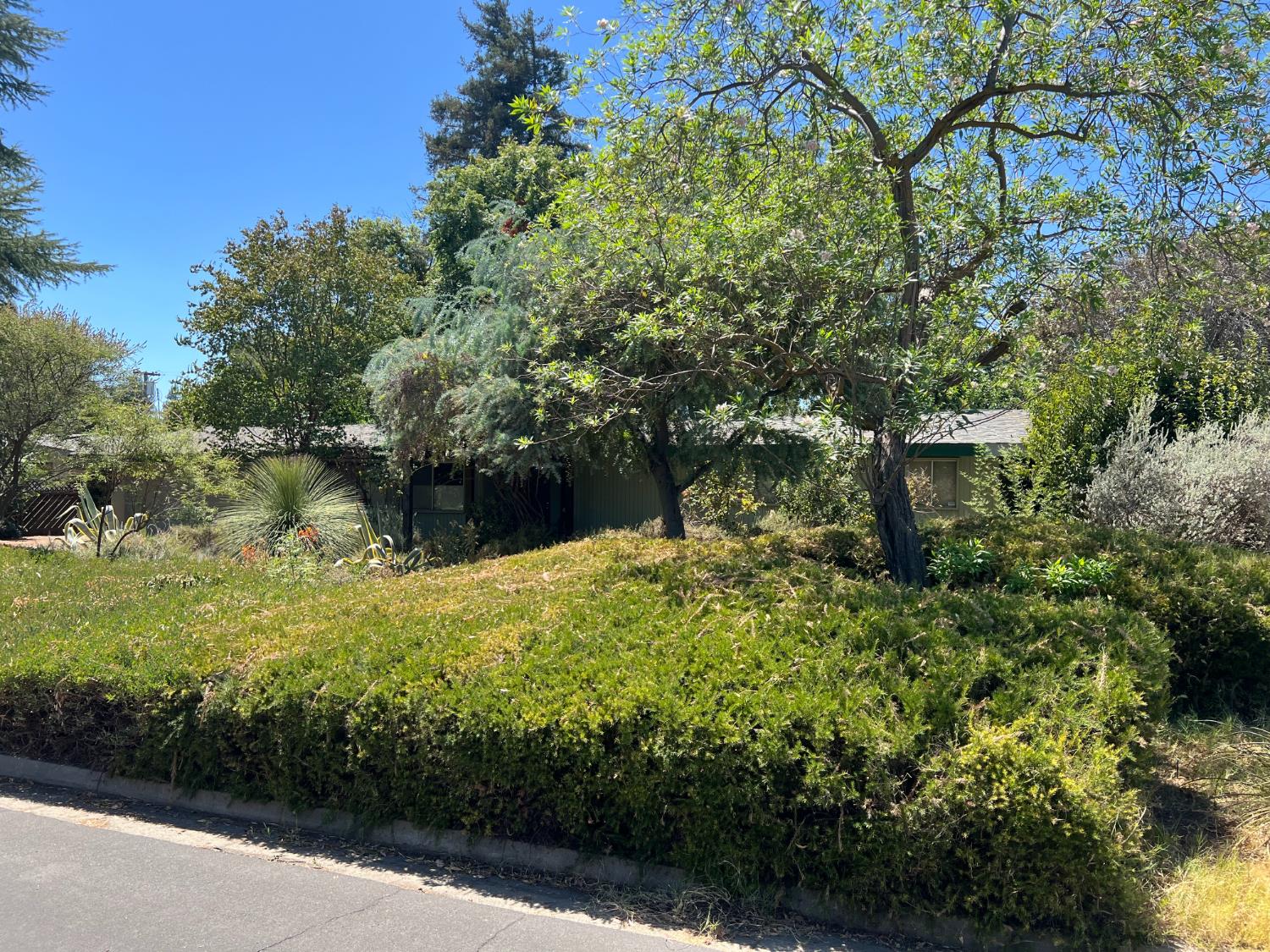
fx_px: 954
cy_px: 476
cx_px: 635
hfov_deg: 67.3
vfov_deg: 53.1
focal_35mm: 26
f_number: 1.5
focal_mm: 5.7
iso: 50
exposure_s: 1/1488
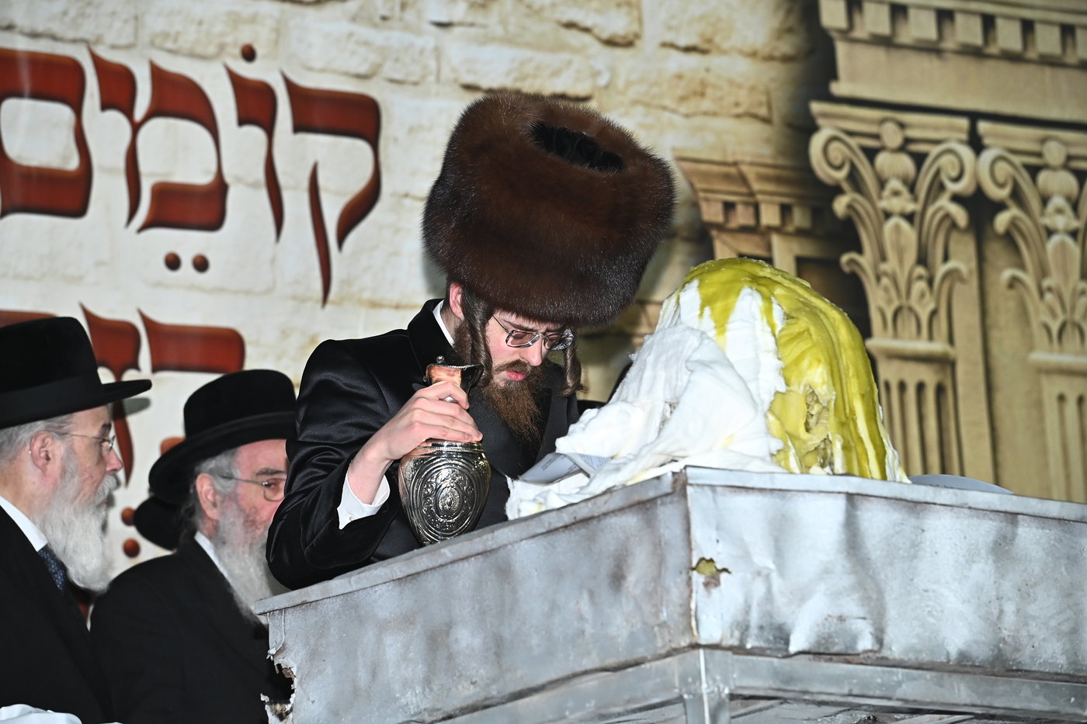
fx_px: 5434
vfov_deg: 7.6
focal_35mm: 180
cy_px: 362
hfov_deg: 11.4
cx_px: 544
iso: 2000
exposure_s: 1/200
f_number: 7.1
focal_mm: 180
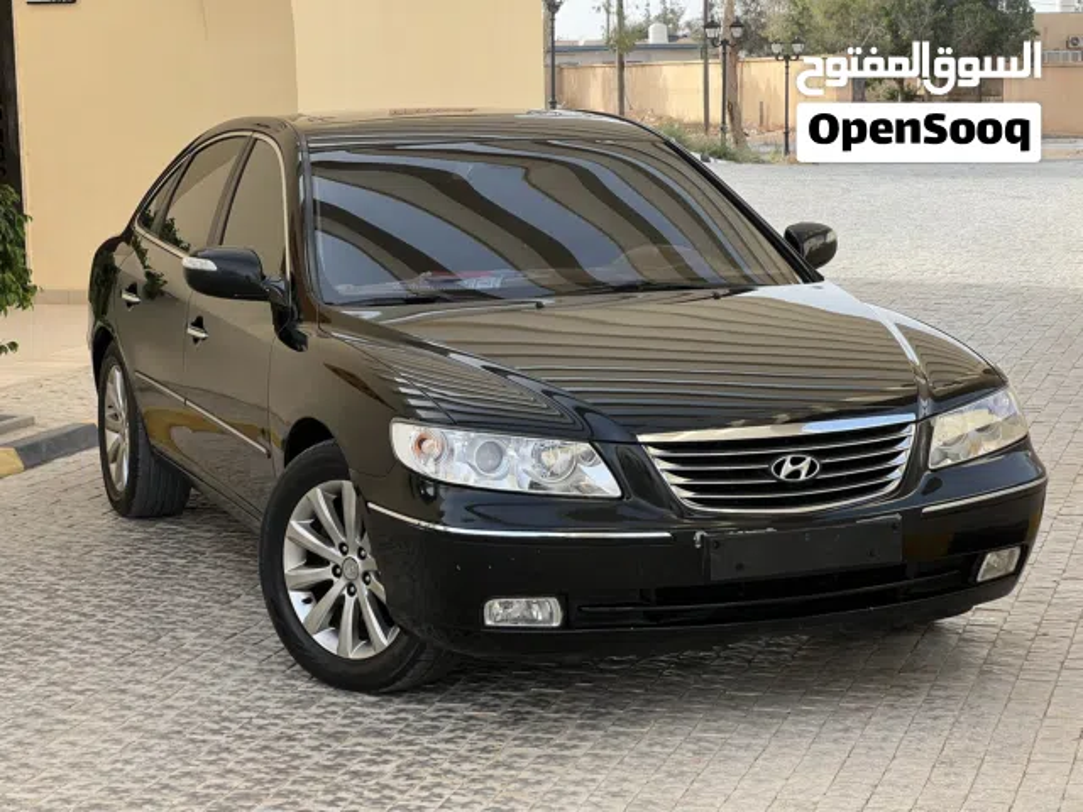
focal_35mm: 77
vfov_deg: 19.1
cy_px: 406
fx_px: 2409
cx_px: 542
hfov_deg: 25.3
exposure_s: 1/169
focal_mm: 9
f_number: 2.8
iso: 32
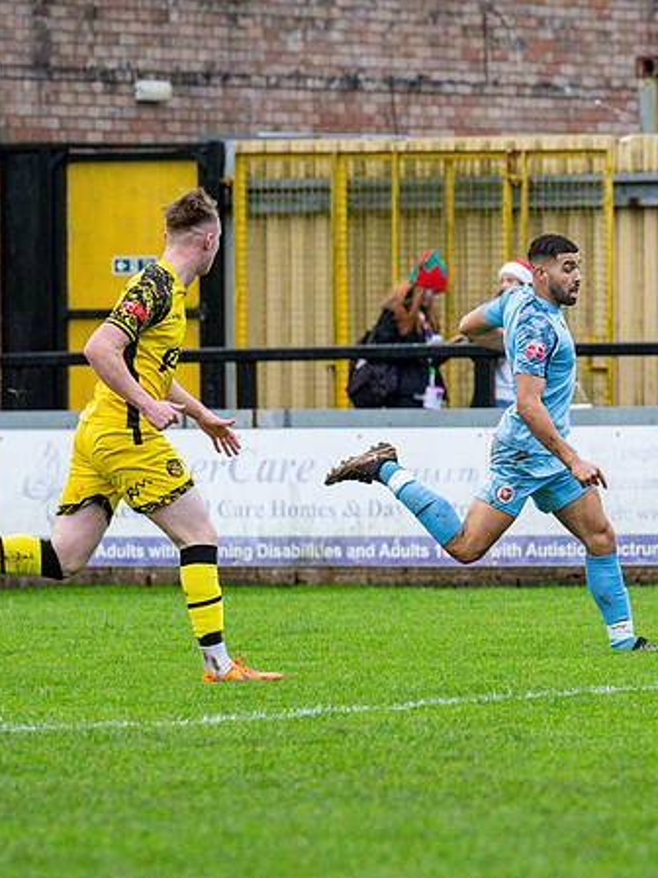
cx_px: 662
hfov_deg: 3.2
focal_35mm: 462
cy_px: 432
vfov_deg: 4.3
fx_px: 11709
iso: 2000
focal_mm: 175
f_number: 4
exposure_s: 1/1250
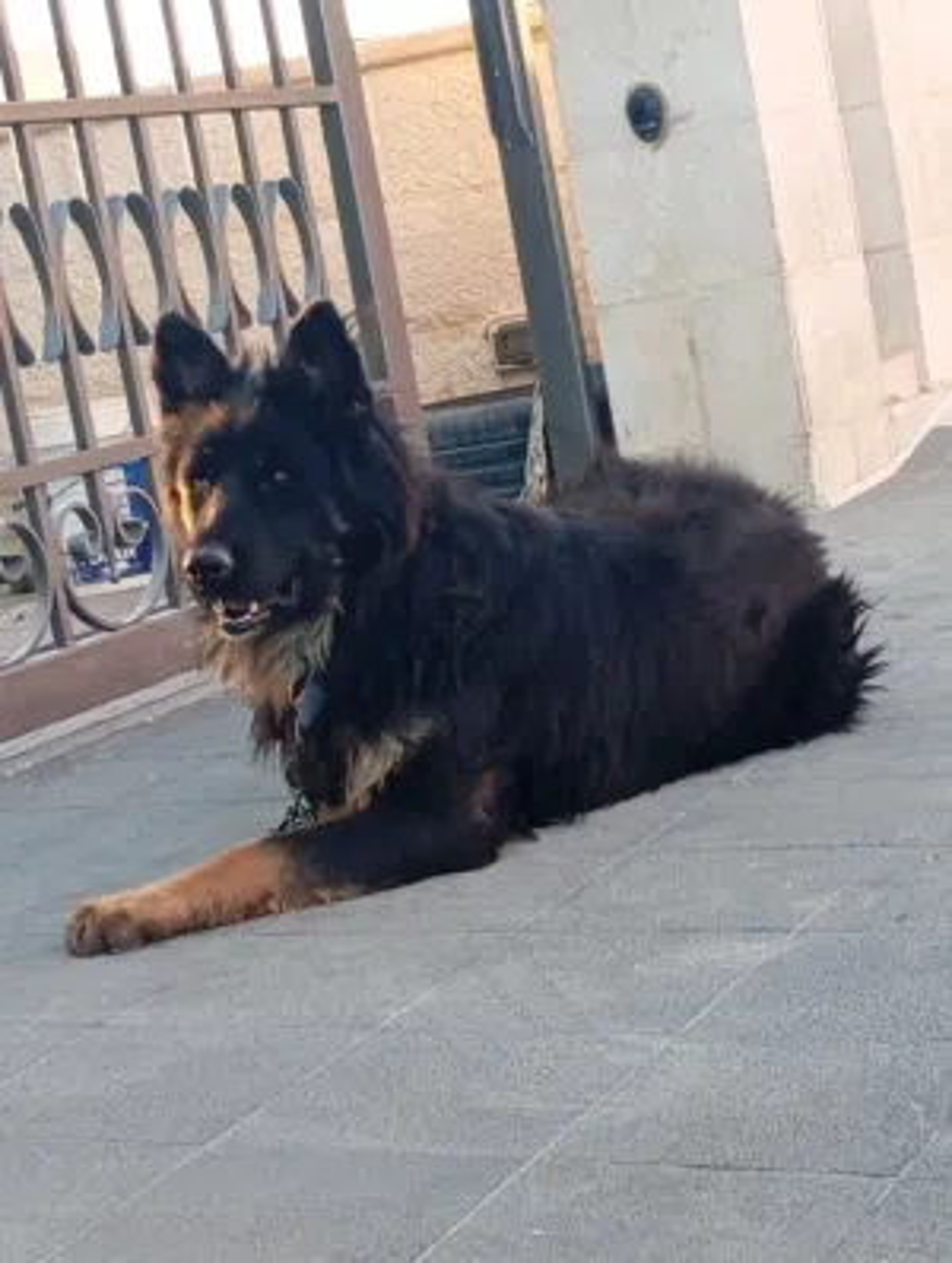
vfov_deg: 23.8
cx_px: 476
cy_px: 632
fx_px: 2997
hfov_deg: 18.0
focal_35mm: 82
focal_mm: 4.22
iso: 456
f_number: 1.8
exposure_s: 1/100
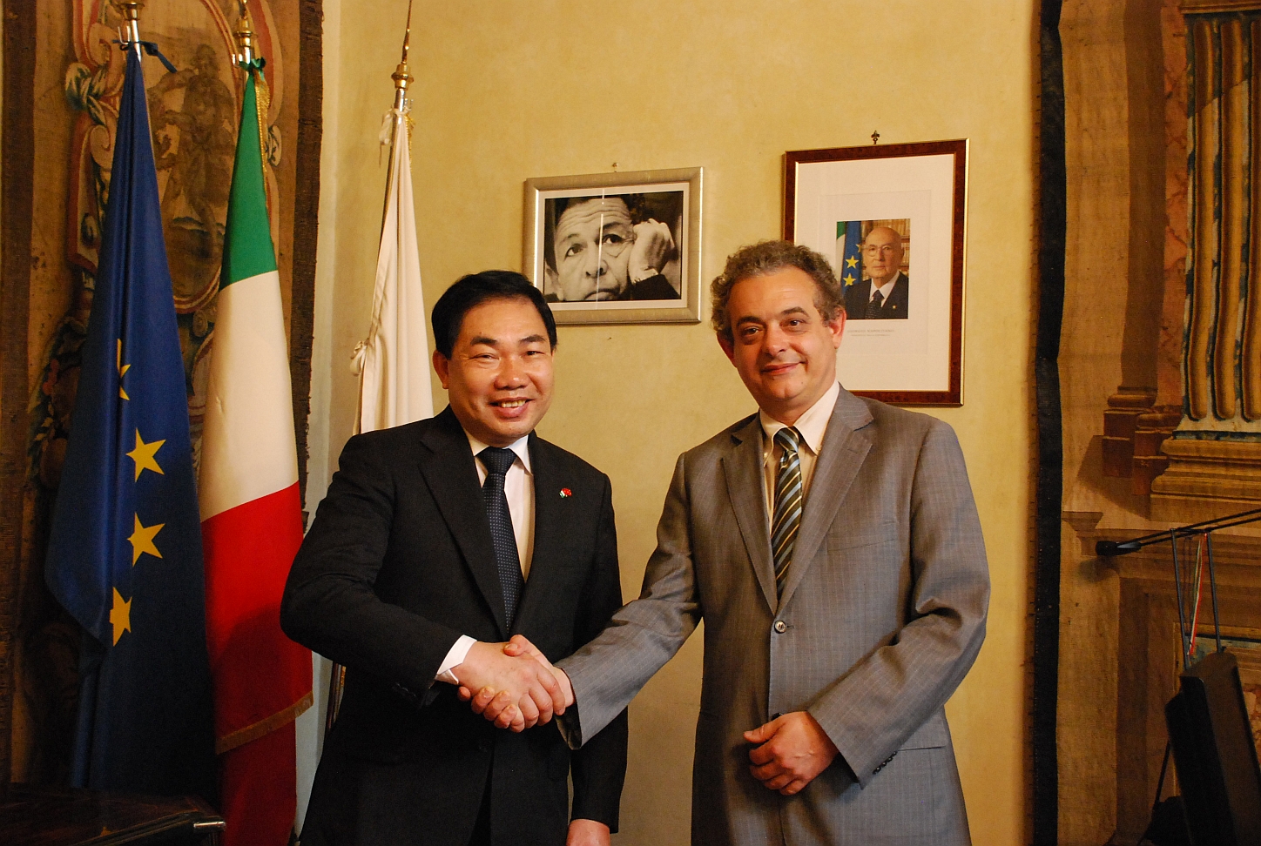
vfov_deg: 29.1
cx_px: 630
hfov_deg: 42.2
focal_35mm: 46
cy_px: 423
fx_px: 1632
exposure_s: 1/15
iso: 1600
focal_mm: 31
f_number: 4.2
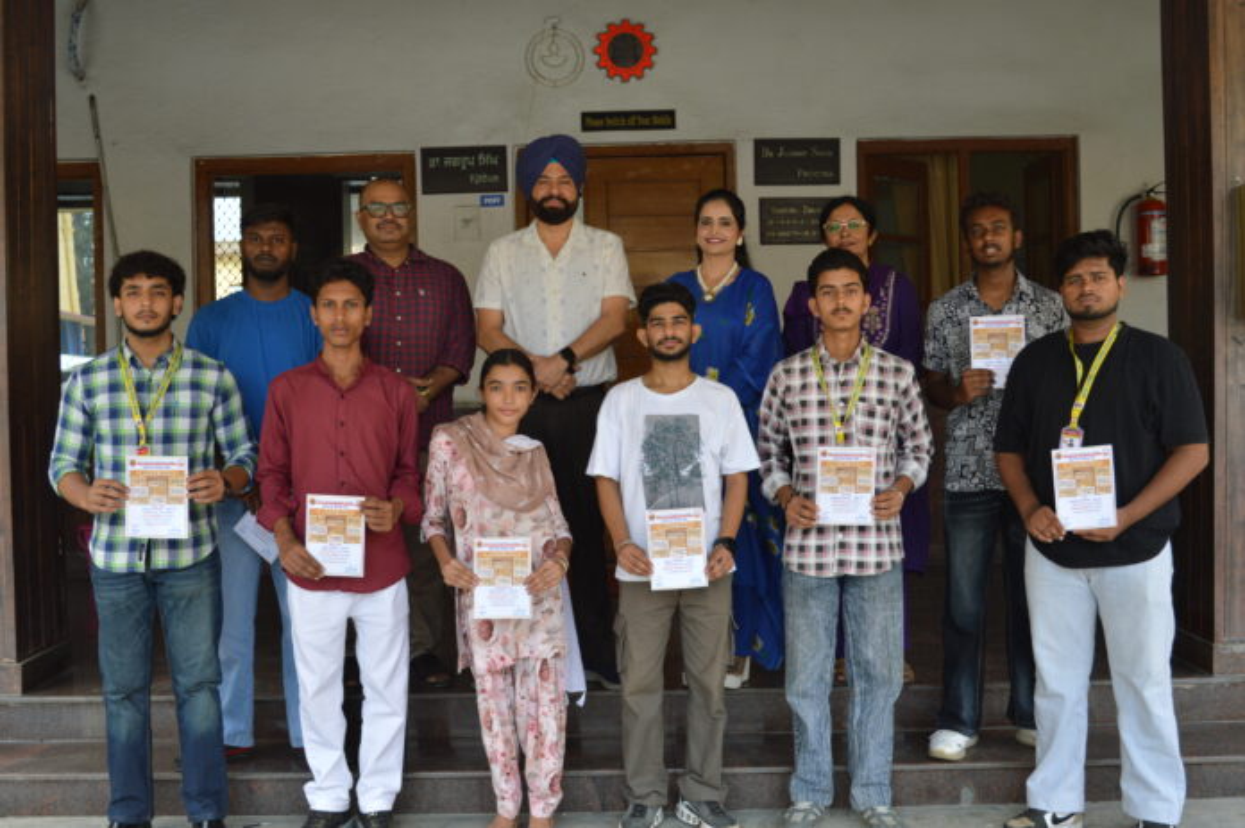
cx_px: 622
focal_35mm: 40
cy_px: 414
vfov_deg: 33.0
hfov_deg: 48.0
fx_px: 1400
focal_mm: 27
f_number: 5.6
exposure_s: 1/125
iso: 140
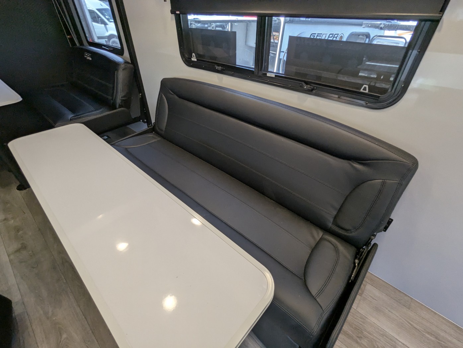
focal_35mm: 16
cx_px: 232
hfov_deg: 94.4
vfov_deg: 78.2
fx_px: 214
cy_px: 174
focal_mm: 2.35
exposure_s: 1/91.7
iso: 127
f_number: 2.2
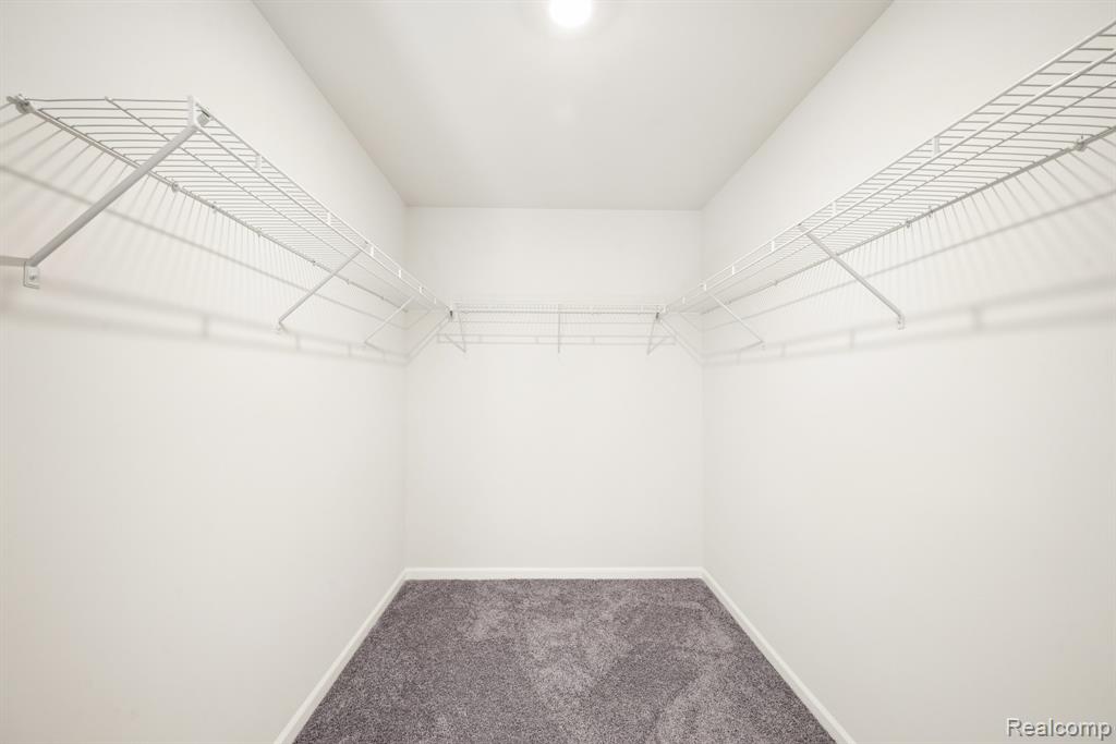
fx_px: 434
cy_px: 372
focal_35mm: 14
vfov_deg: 81.2
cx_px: 558
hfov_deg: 104.2
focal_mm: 14
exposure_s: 2.5
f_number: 9
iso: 64
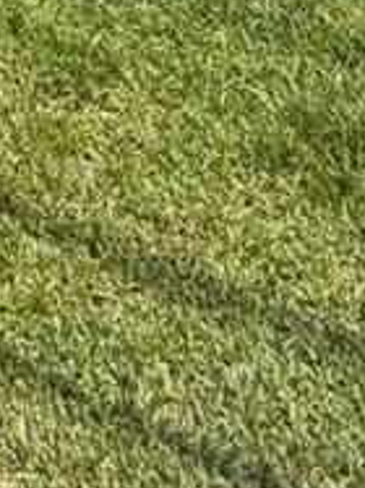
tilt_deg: +18.7
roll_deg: -2.6
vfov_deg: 11.5
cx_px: -417
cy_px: -973
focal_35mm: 90
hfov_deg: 13.5
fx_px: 1267
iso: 25
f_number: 2.2
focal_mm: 2.22
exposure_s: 1/853
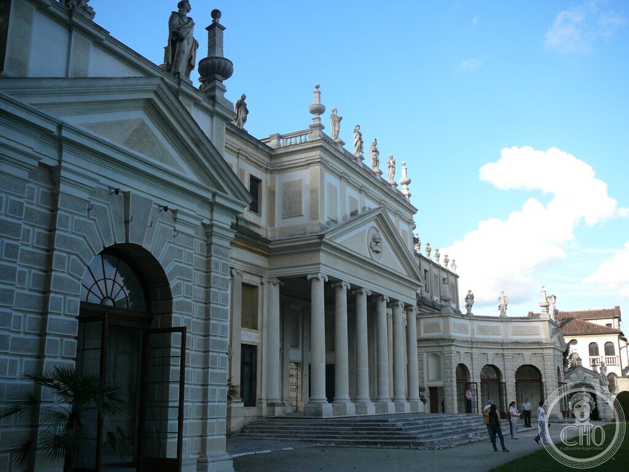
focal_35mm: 35
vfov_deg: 40.7
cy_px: 236
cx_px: 314
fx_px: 636
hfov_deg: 52.6
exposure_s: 1/500
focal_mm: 5.2
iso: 80
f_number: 2.8
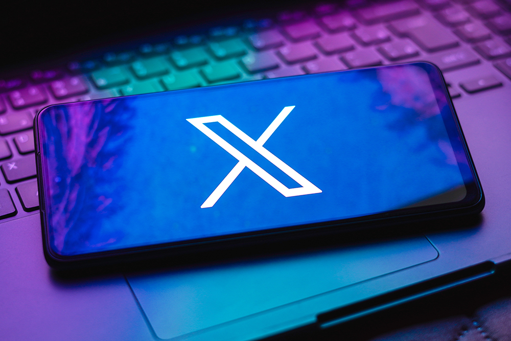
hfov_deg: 27.0
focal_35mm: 75
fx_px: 1065
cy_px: 170
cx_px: 256
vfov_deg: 18.2
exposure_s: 1/10
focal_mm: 50
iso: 160
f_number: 2.8
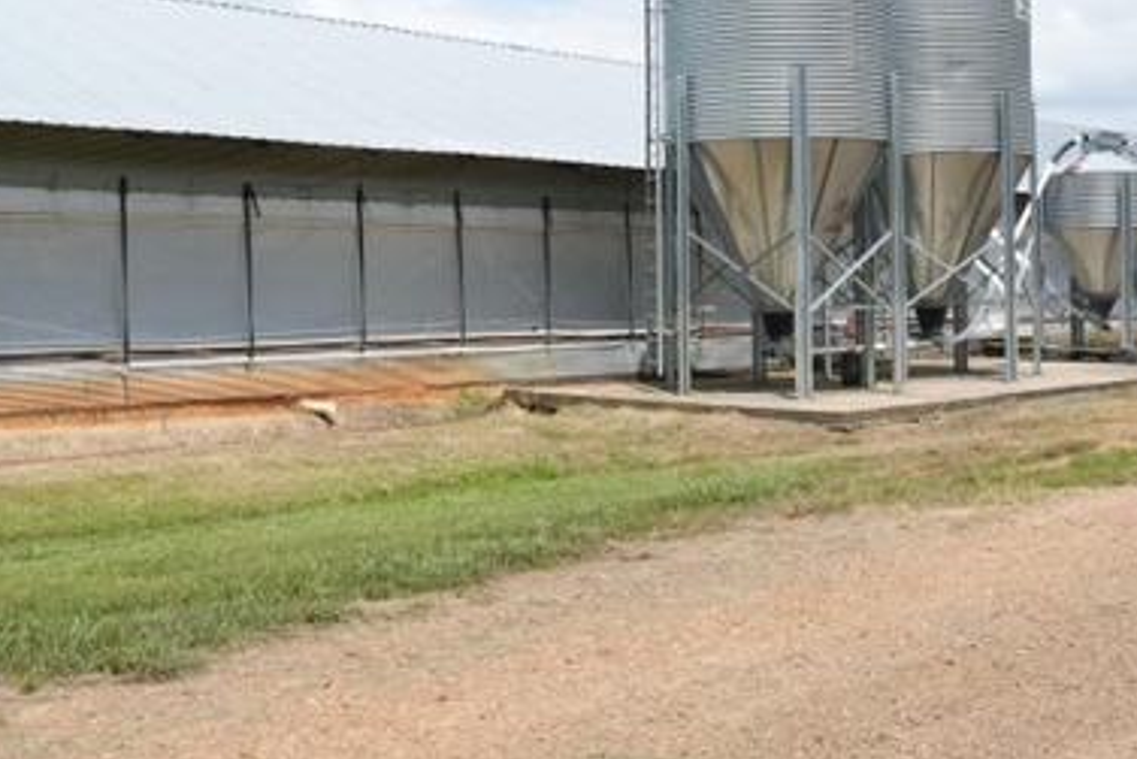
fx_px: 1611
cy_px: 212
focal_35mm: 51
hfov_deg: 38.8
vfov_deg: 26.2
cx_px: 496
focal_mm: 32
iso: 320
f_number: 8
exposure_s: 1/500
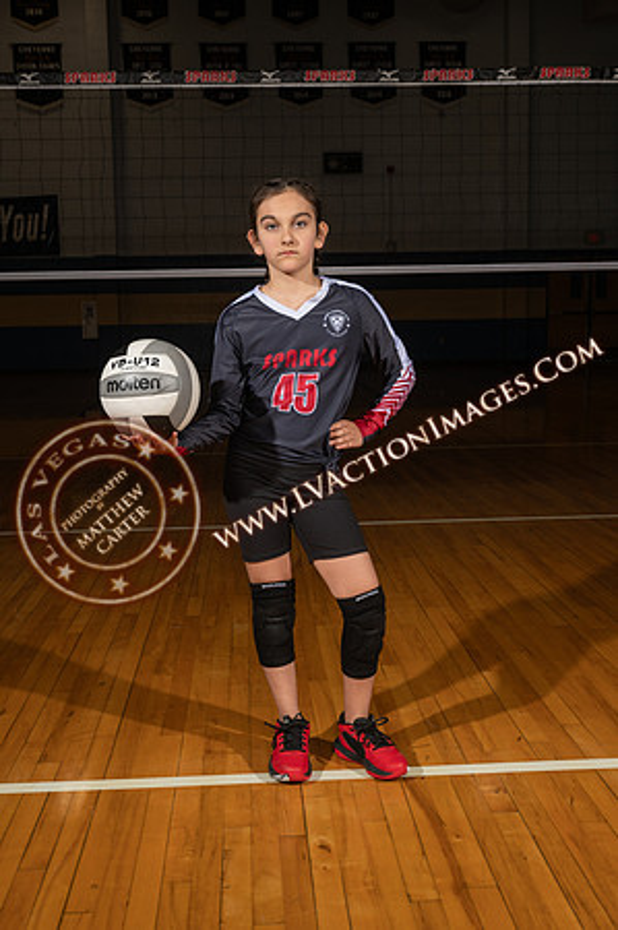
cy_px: 465
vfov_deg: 48.5
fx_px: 1032
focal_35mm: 40
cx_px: 309
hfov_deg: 33.3
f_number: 8
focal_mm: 40
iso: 160
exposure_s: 1/160
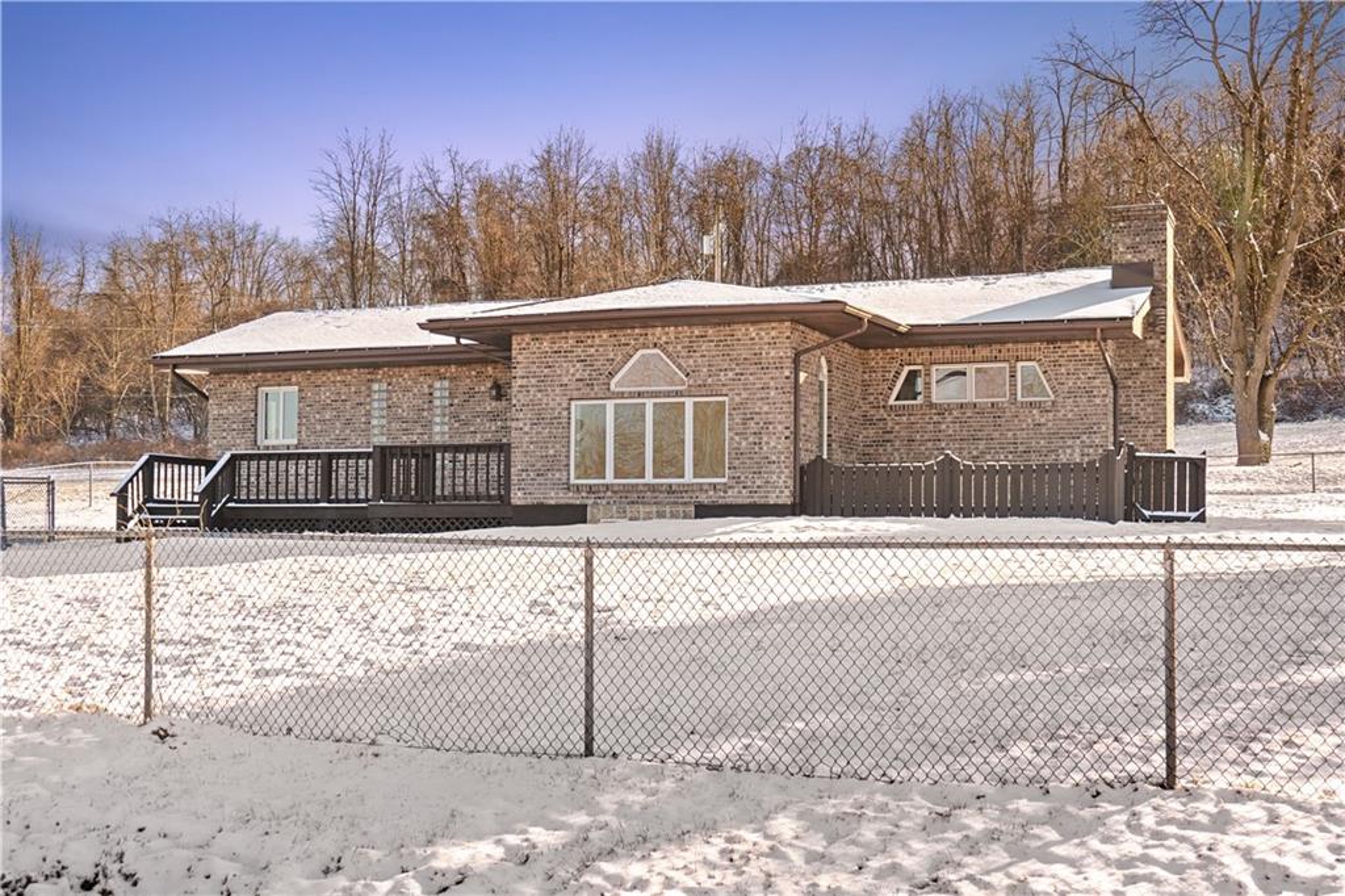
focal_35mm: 45
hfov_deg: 43.6
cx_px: 672
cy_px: 448
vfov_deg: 29.8
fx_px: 1681
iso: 125
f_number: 8
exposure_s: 1/400
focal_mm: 45
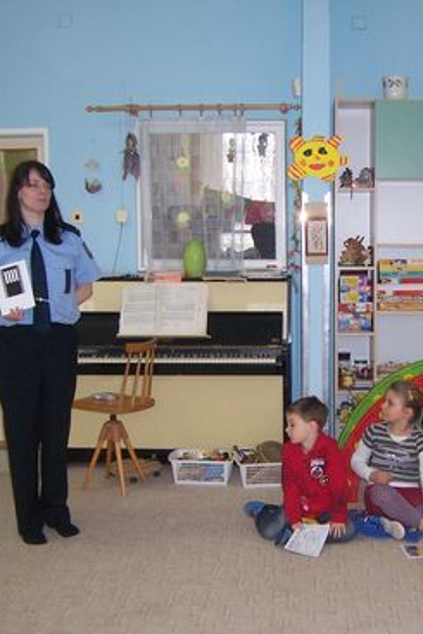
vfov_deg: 38.9
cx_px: 295
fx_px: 898
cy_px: 322
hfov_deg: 26.3
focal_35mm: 51
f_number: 3
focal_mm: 6
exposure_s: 1/60
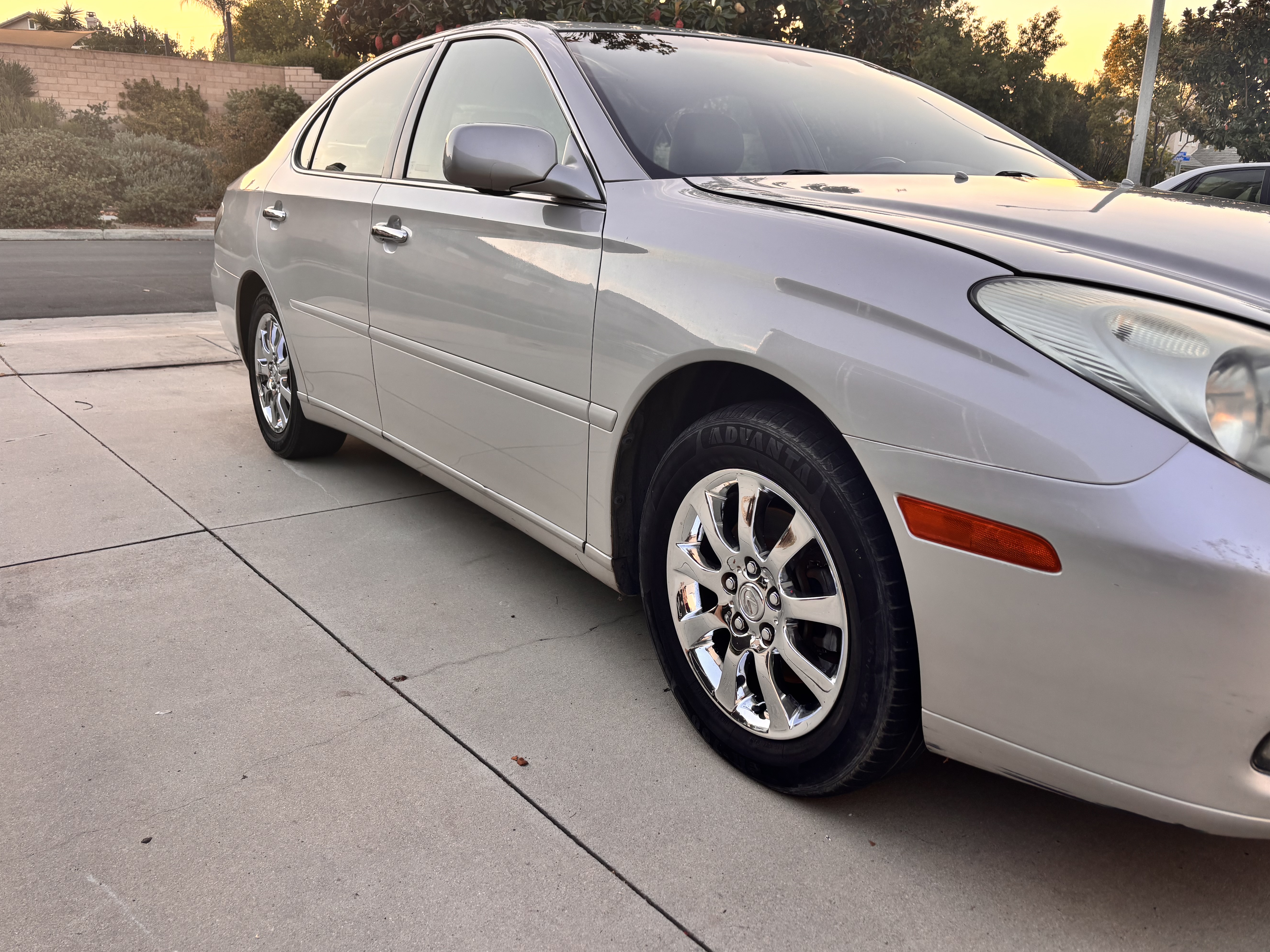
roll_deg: -1.2
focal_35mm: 28
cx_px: 649
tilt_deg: -16.8
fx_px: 1027
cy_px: 454
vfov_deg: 49.7
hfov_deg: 63.4
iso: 40
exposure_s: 1/169
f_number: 1.6
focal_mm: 5.96
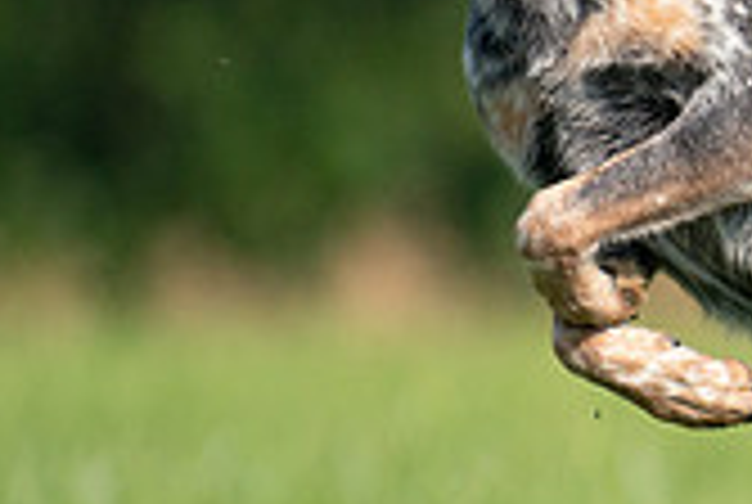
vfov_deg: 0.7
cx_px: 1292
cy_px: 173
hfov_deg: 1.0
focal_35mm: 2082
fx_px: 43568
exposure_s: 1/4000
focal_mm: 600
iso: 1250
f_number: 6.3
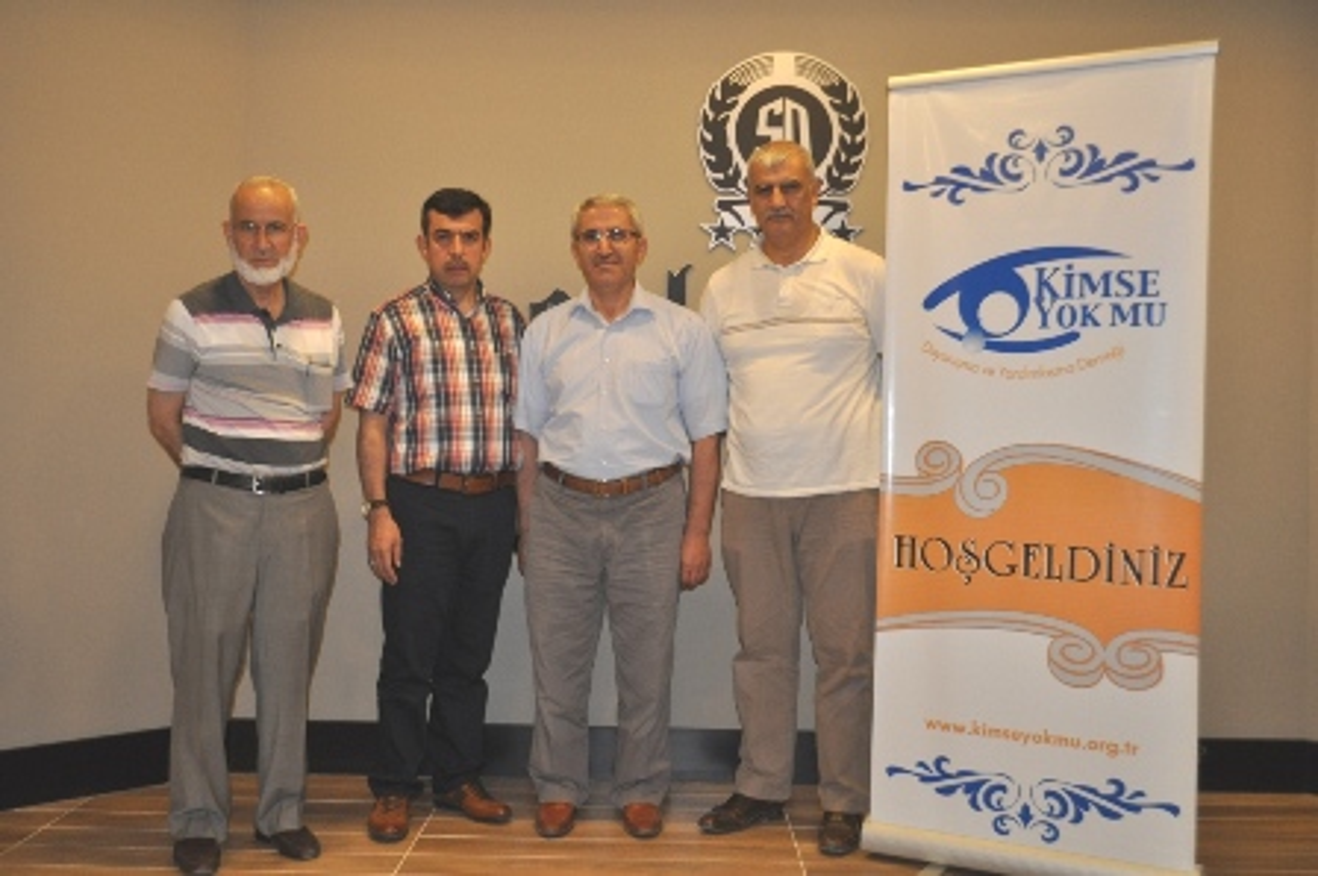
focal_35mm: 39
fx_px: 1427
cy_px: 438
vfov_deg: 34.2
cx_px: 659
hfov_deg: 49.6
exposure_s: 1/60
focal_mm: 26
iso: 800
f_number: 4.2
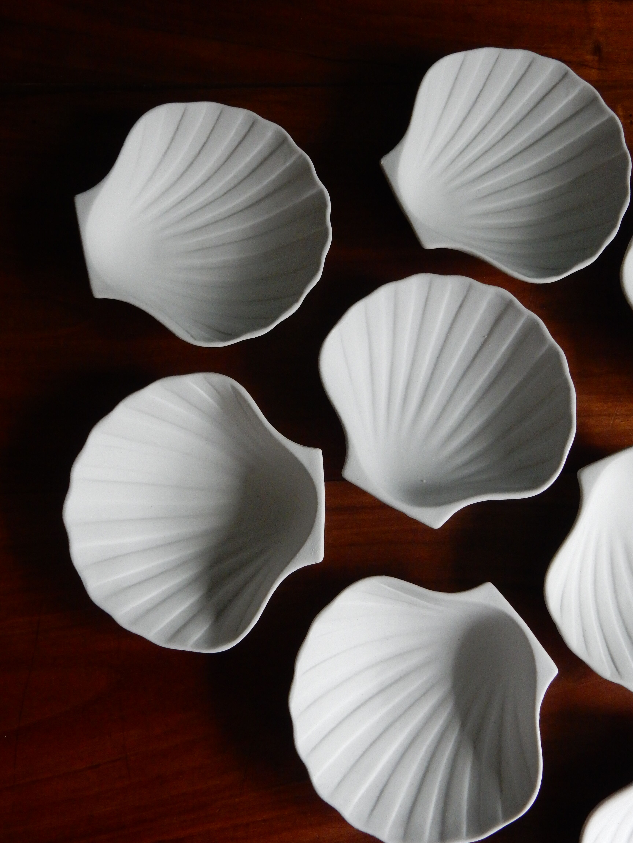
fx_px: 878
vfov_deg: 51.4
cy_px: 422
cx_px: 316
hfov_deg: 39.7
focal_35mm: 36
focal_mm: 6.4
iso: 560
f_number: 4
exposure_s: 1/40
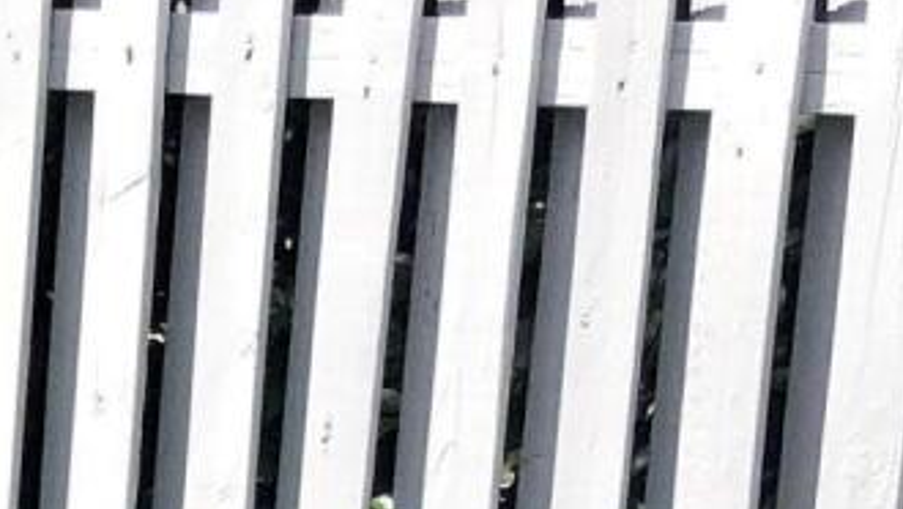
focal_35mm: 185
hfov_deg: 11.3
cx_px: -367
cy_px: 1396
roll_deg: -2.2
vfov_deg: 6.2
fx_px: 4432
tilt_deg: -12.8
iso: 20
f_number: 1.8
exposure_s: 1/1312
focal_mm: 4
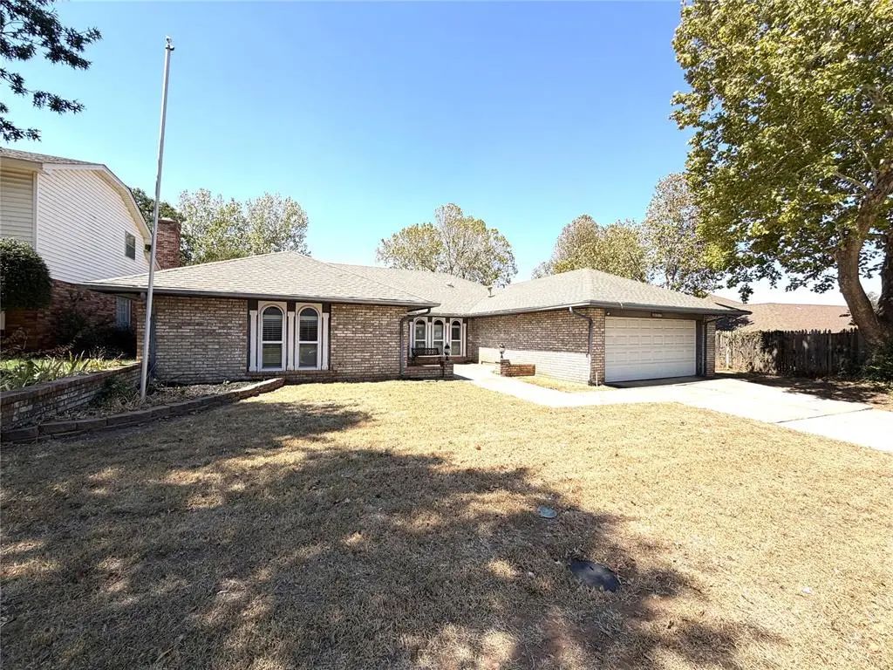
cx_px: 446
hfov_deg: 102.1
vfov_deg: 85.7
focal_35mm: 14
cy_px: 335
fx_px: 361
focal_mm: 2.22
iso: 32
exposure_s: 1/770
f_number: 2.2
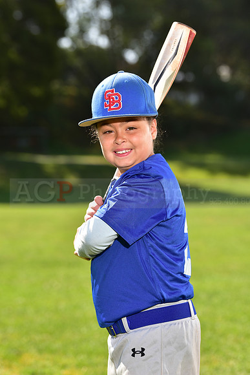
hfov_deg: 11.0
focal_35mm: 125
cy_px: 188
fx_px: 1301
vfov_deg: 16.4
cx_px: 125
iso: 80
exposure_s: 1/250
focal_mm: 125
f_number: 5
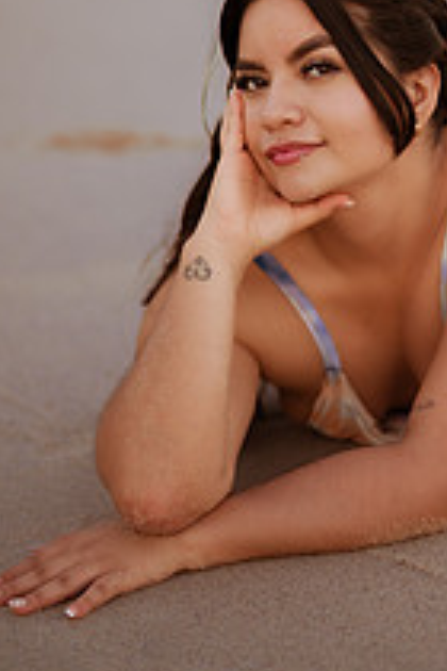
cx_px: 345
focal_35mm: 124
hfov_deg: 11.0
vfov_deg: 16.4
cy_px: 109
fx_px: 2309
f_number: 1.4
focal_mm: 58
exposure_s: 1/400
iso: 125
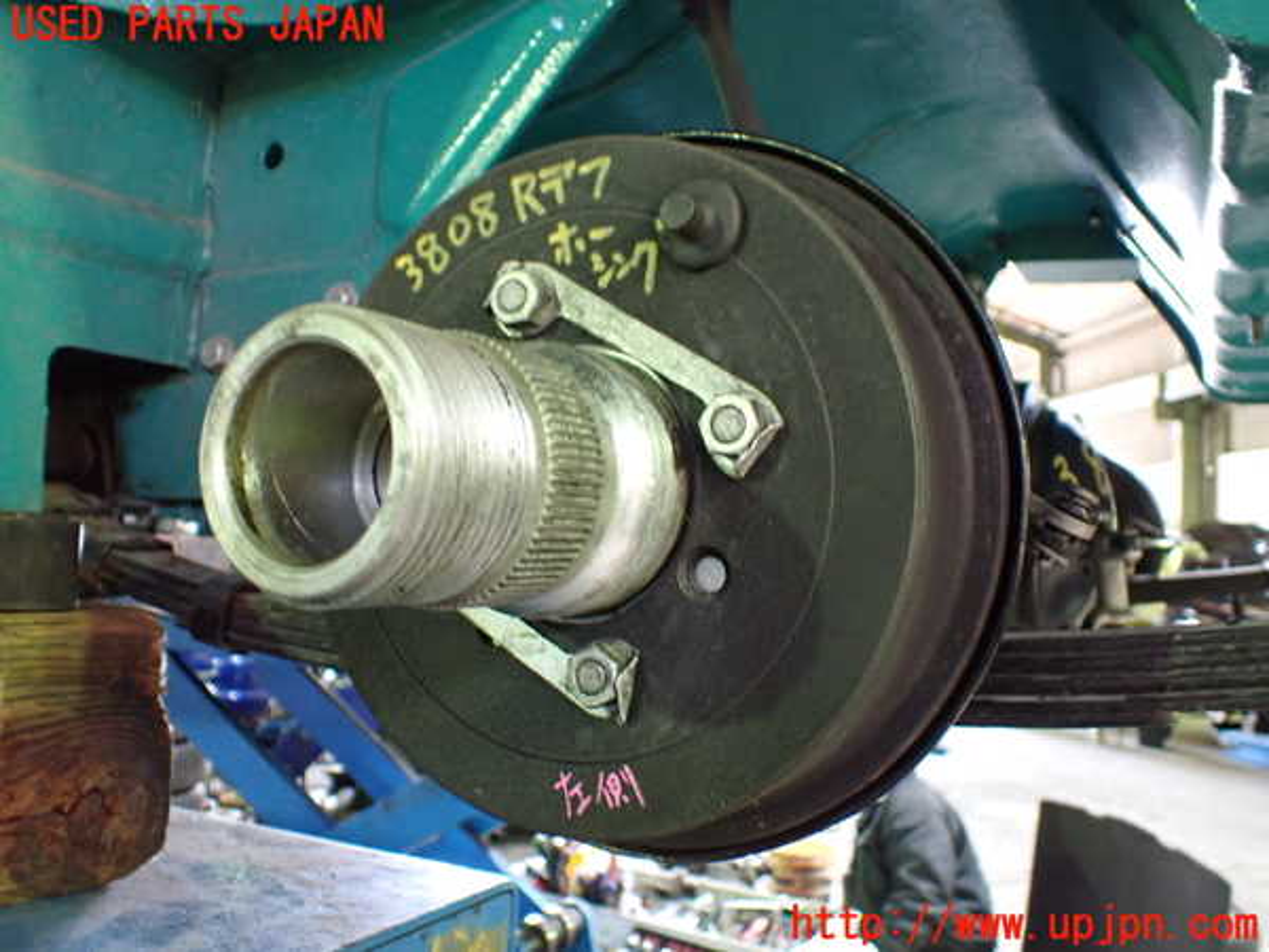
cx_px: 634
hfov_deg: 60.0
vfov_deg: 46.8
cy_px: 476
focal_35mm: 30
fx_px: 1100
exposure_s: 1/40
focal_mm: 5.4
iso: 800
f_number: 2.3
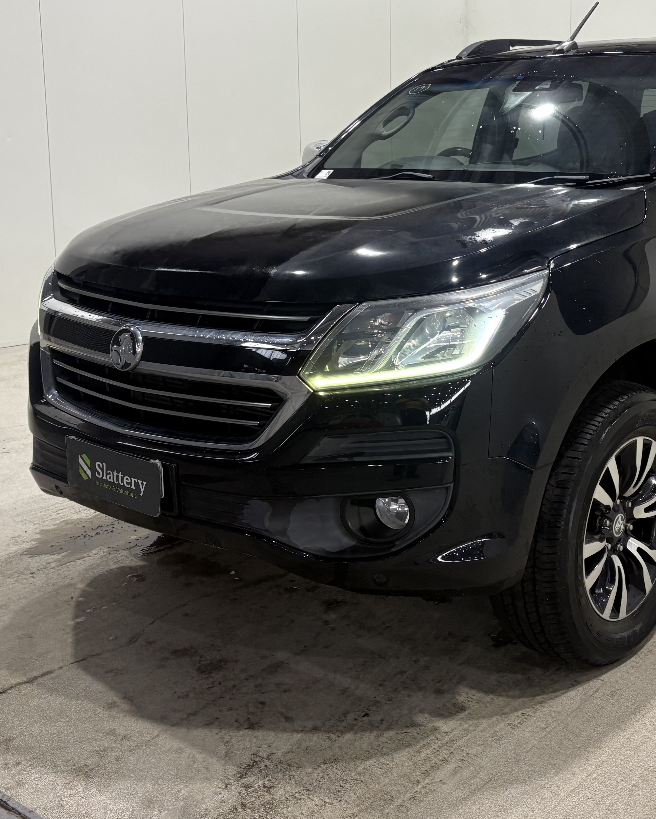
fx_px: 1092
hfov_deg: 33.1
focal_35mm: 45
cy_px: 353
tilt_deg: -11.5
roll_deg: +0.7
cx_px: 452
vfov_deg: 41.1
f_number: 1.6
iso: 100
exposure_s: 1/100
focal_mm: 5.96
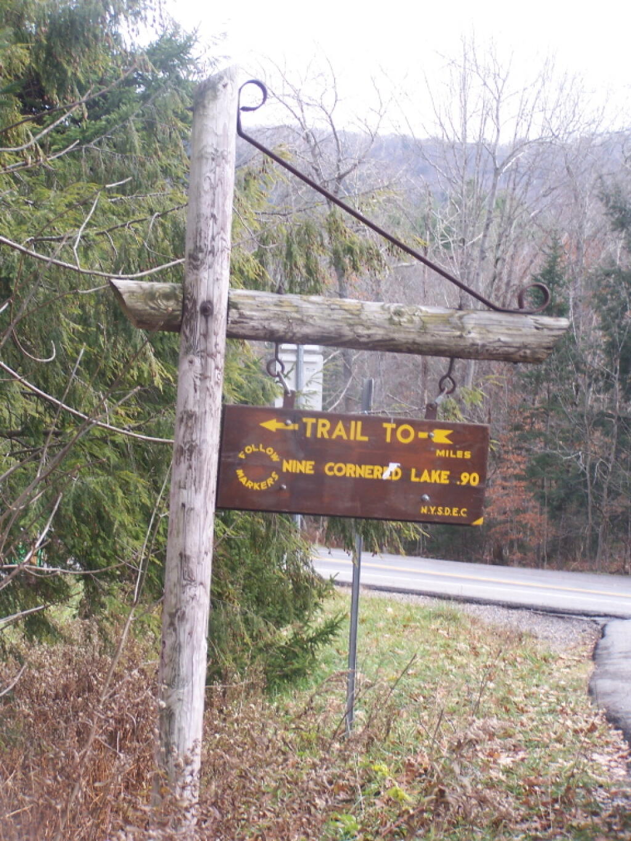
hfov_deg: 15.7
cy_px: 420
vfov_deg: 20.9
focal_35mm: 94
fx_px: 2284
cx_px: 316
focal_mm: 15.6
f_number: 3.2
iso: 80
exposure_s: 1/125
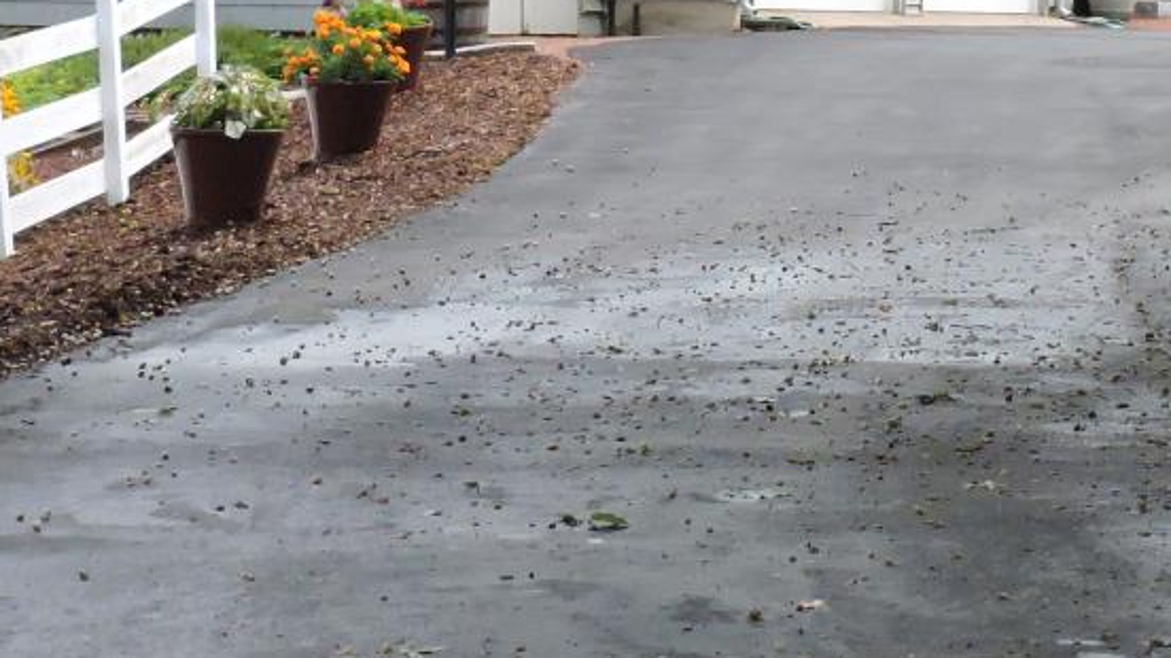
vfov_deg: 13.5
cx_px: 696
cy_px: -111
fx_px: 2700
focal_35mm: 87
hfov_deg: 24.4
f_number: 3.4
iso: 720
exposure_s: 1/1250
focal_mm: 7.7
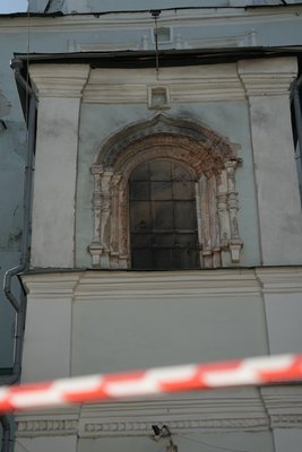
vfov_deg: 30.1
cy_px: 226
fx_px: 842
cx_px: 151
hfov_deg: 20.3
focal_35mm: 67
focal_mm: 67
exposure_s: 1/250
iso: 80
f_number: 3.2
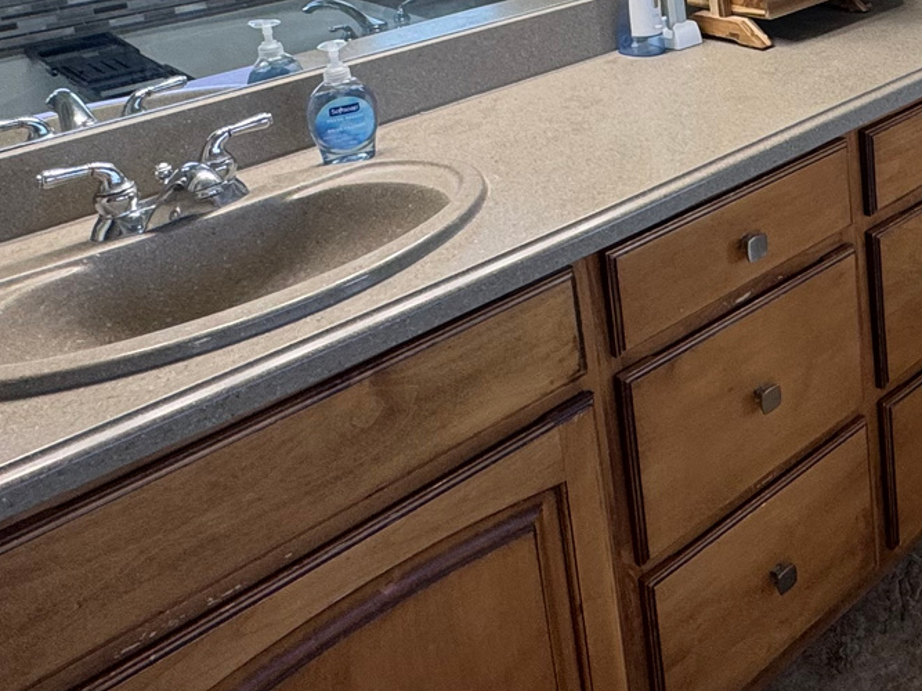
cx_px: 954
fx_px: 1145
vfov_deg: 30.0
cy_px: -80
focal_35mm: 43
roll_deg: +2.5
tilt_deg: -10.1
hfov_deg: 38.2
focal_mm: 2.22
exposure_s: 1/120
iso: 125
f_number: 2.2
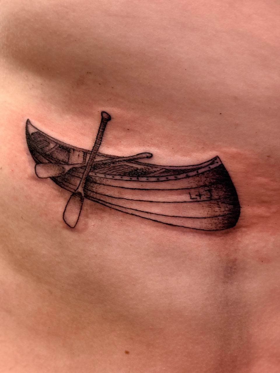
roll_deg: -14.9
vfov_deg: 36.8
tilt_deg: -19.4
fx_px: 561
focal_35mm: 52
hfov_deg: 28.0
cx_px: 140
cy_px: 186
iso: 200
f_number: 1.6
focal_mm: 5.96
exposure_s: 1/40
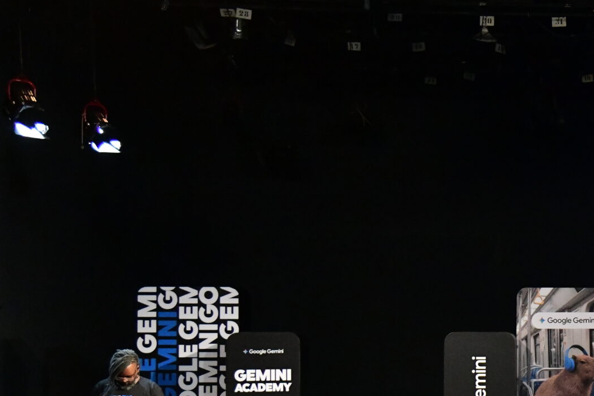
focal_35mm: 92
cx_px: 668
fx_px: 1518
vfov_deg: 14.8
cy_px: 292
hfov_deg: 21.0
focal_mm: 38
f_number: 4
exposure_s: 1/250
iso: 12800
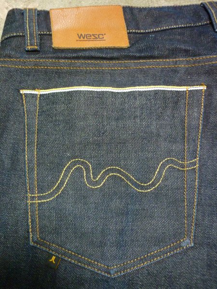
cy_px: 144
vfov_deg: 55.4
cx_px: 108
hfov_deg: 42.9
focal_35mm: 33
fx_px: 276
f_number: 2.8
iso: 400
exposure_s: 1/8
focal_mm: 5.5
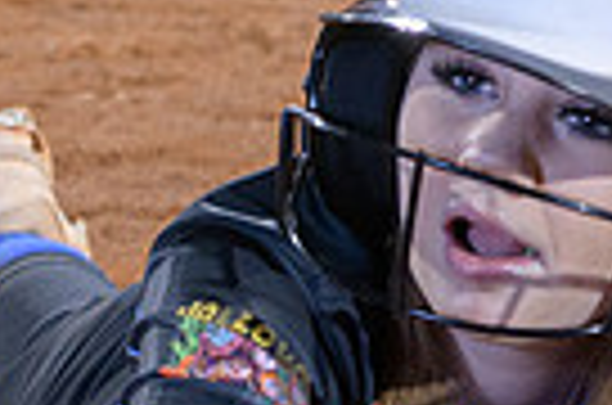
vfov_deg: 4.2
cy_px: 398
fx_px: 5529
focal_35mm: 326
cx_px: -50
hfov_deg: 6.3
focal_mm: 60
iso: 2000
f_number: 5
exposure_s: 1/80
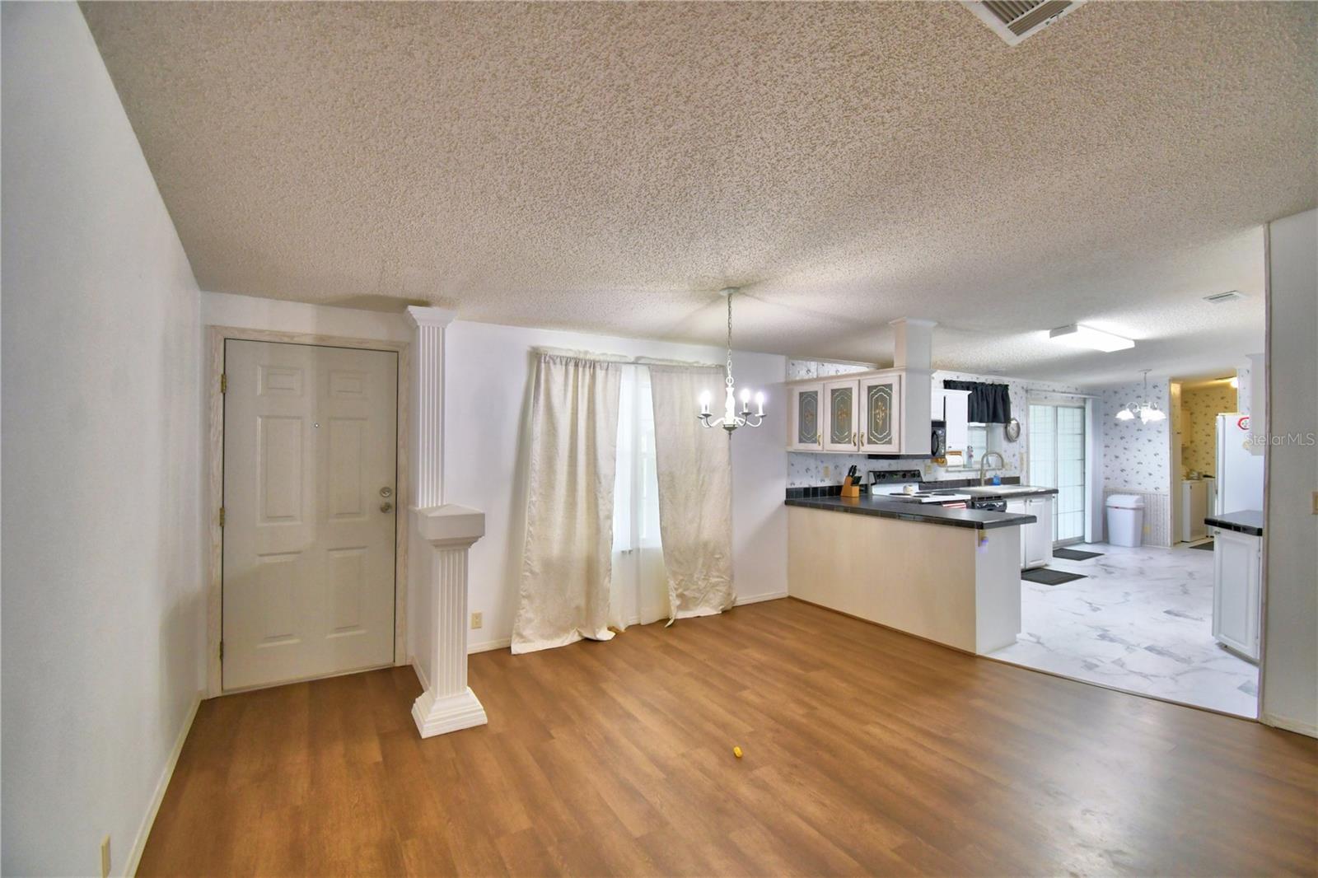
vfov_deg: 77.3
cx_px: 659
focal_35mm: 15
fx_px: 549
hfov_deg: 100.4
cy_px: 439
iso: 400
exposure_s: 1/40
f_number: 4.5
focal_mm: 10
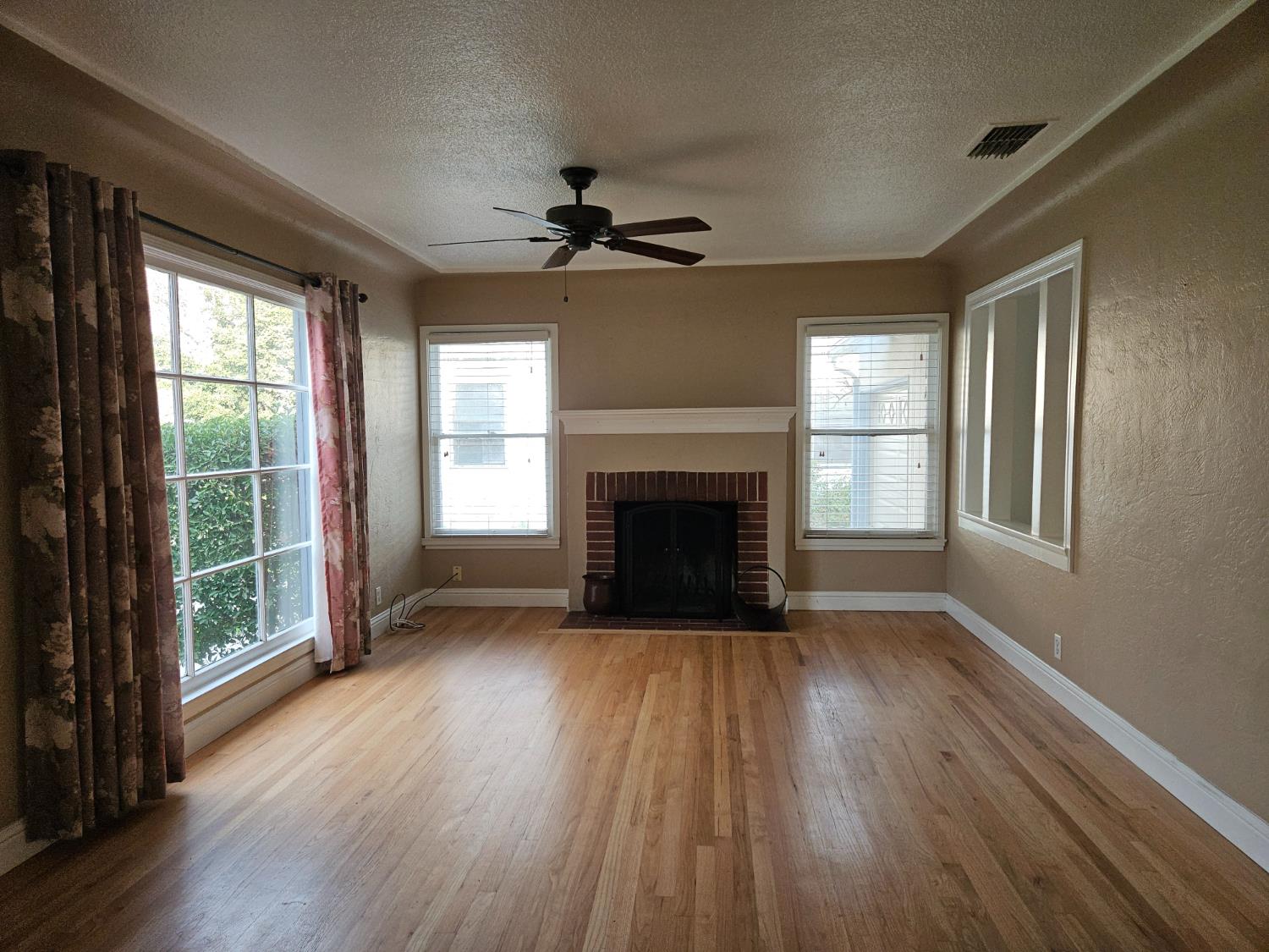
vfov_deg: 58.9
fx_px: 843
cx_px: 634
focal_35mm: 23
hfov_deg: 73.9
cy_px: 476
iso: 64
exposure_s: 1/60
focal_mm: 5.4
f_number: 1.8
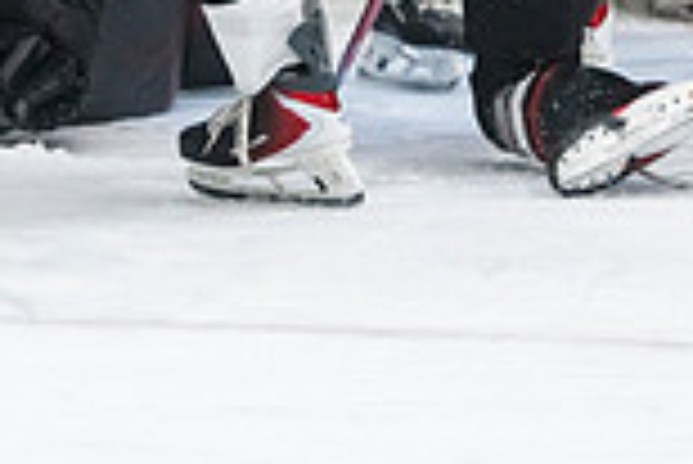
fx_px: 11734
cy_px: -264
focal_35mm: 609
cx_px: -62
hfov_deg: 3.4
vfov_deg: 2.3
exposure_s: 1/800
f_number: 3.2
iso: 2500
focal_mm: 135
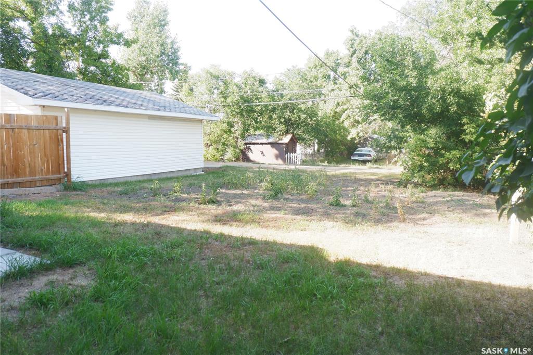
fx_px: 355
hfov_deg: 73.8
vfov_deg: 53.1
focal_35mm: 24
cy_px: 178
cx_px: 266
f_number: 4
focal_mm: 16
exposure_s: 1/220
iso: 400
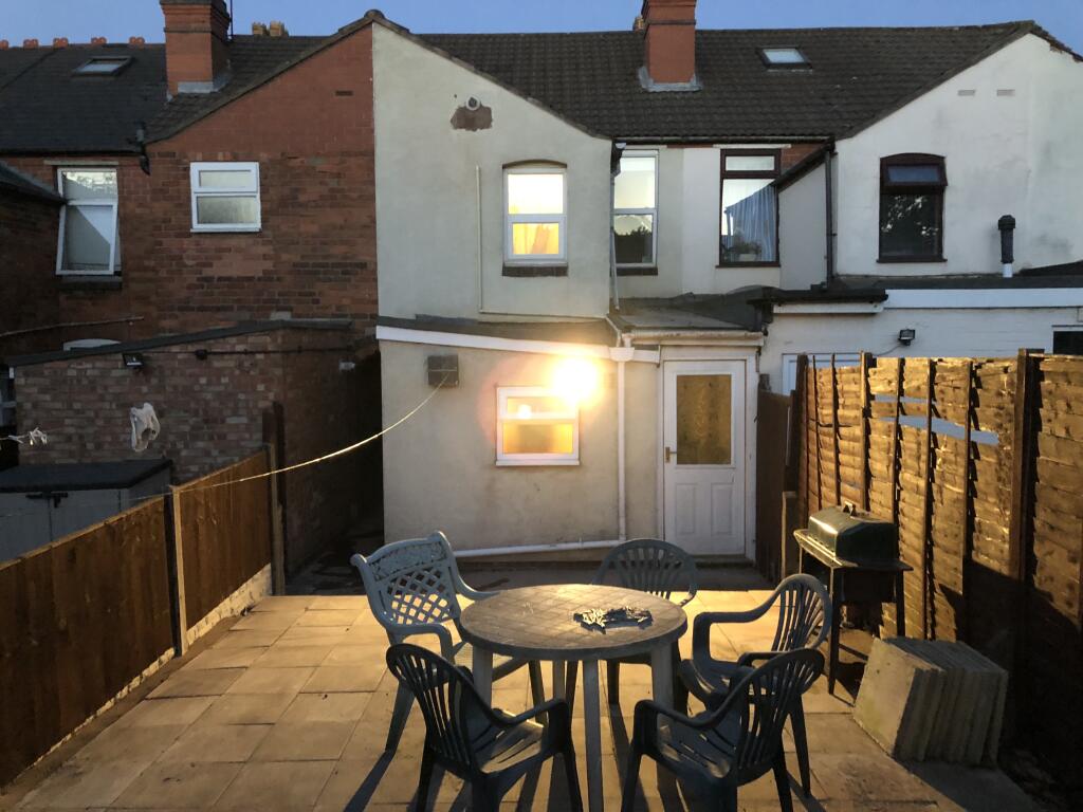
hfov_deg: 63.4
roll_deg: -0.1
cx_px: 542
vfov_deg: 49.7
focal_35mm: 28
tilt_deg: -3.8
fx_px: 876
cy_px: 406
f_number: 1.8
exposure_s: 1/4
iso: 100
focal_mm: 4
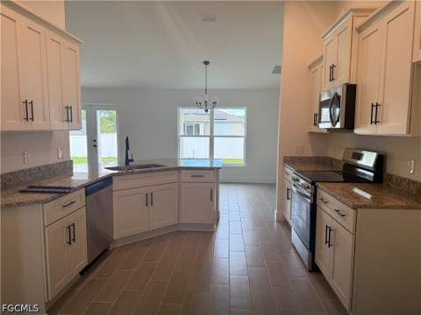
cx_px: 210
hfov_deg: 71.6
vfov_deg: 56.8
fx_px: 292
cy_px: 158
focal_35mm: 24
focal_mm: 6.76
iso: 100
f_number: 1.78
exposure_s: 1/321
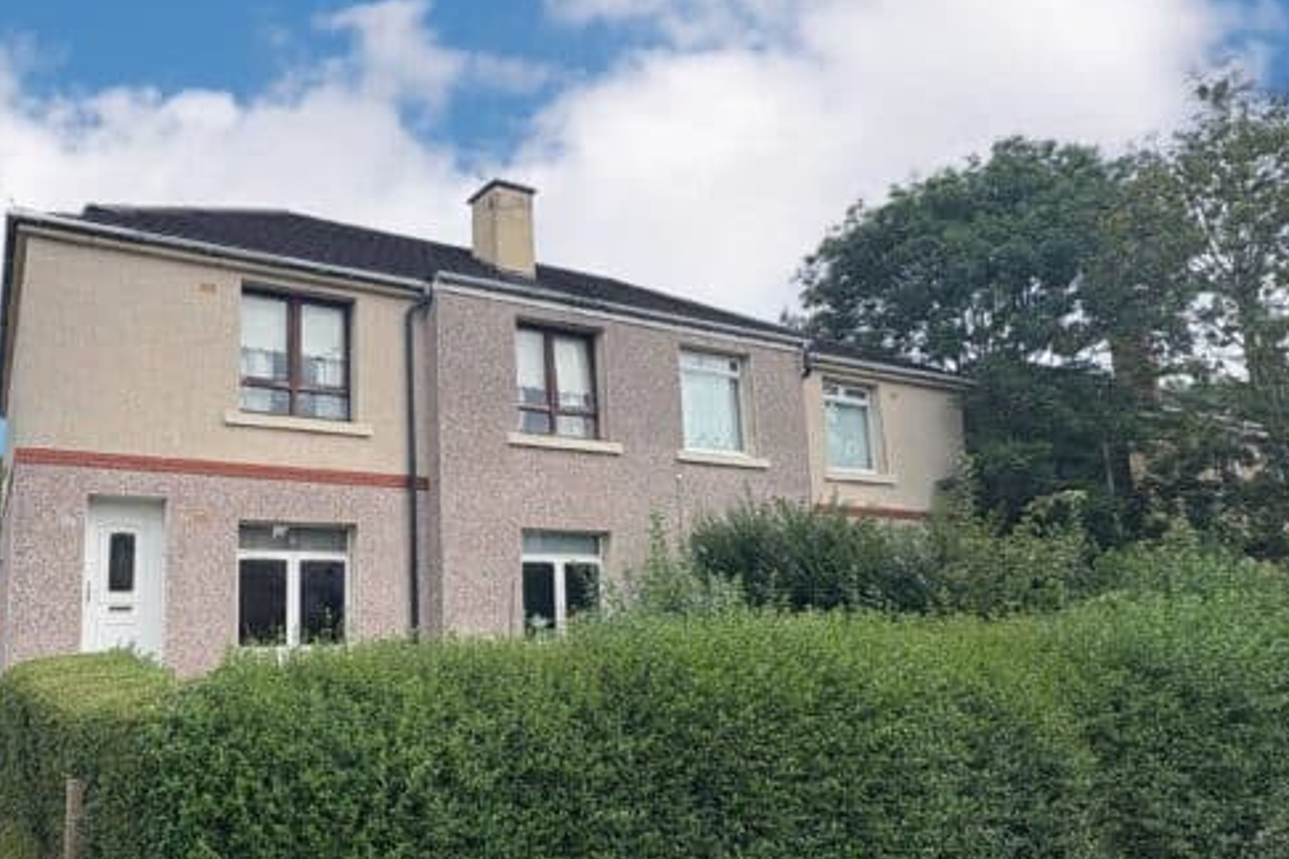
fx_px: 823
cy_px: 496
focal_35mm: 23
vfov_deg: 54.9
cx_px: 353
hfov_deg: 71.9
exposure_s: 1/1217
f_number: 2.2
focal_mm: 2.22
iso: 50
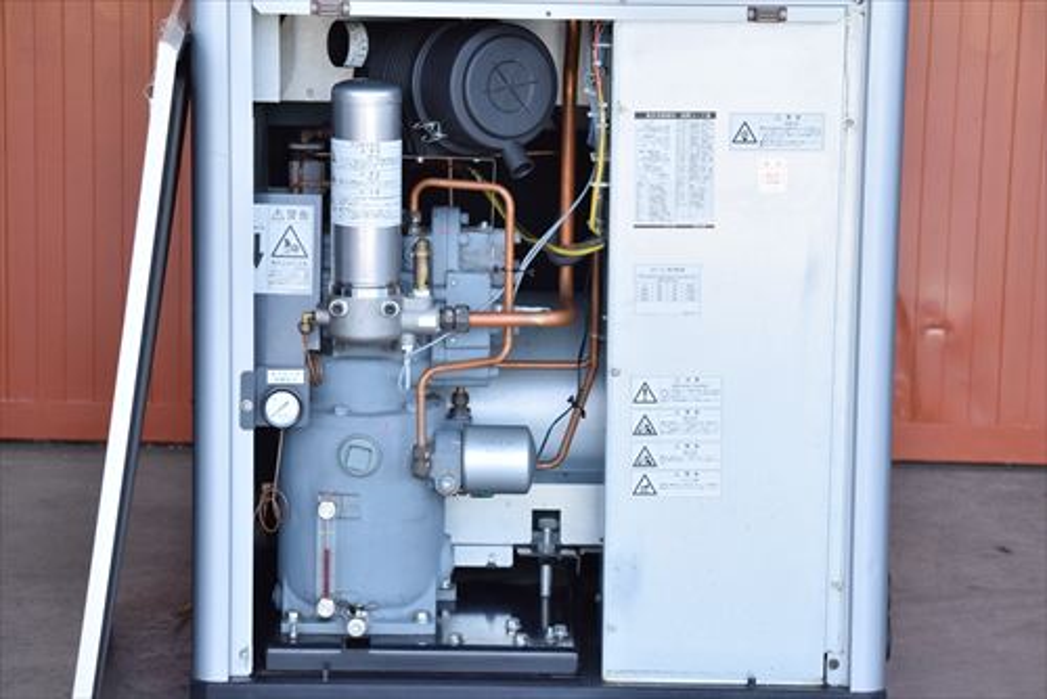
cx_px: 524
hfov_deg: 17.1
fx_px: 3492
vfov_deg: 11.4
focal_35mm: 120
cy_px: 350
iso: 1250
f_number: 6.3
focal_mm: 80
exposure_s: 1/640
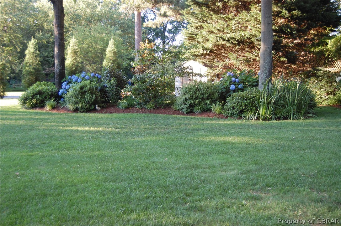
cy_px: 113
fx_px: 369
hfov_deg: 49.6
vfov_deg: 34.1
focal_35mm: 39
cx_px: 170
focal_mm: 26
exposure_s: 1/80
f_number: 4.5
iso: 400
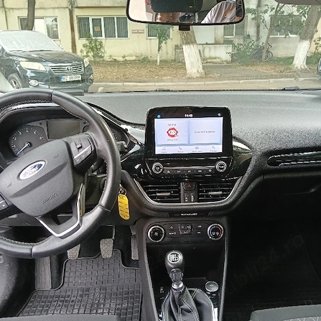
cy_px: 160
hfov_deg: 51.0
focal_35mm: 32
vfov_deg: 51.1
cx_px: 175
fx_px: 336
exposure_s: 1/33.3
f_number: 1.8
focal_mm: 3.98
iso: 125
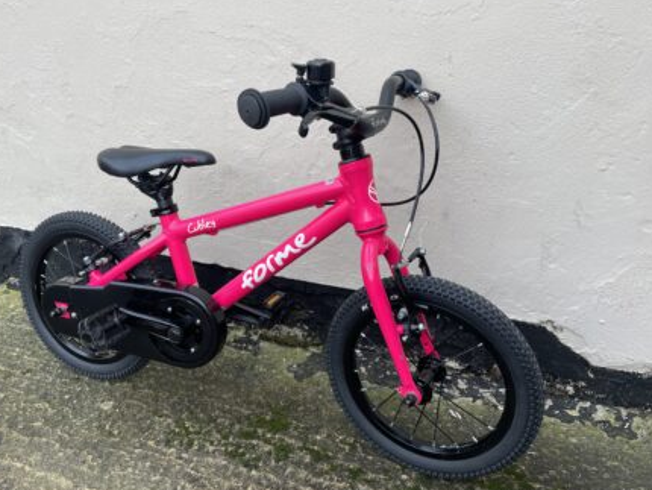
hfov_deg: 61.5
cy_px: 252
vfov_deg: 48.3
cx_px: 294
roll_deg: -1.2
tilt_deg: -21.8
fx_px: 547
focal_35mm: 29
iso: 32
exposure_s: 1/158
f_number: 1.6
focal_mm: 4.2
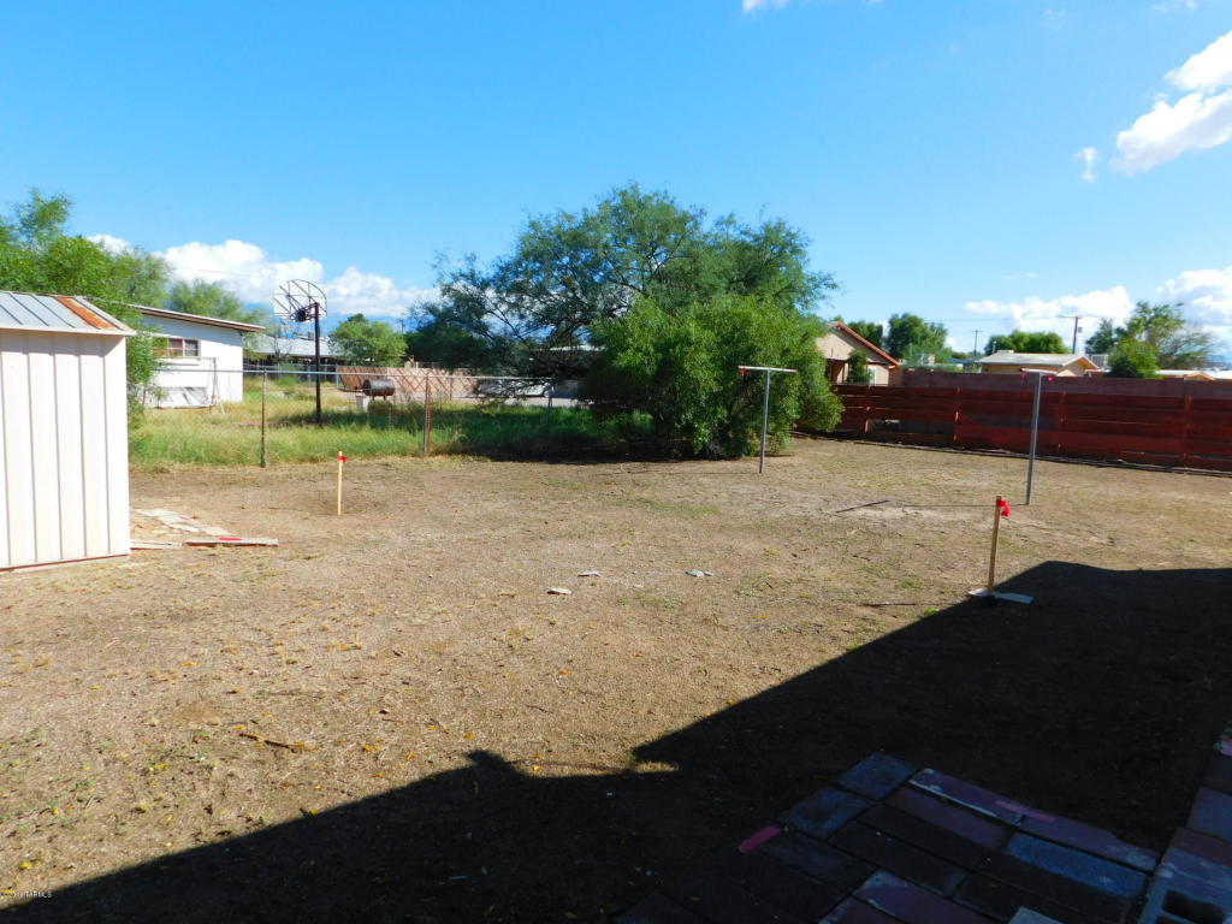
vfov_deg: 58.9
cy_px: 462
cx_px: 616
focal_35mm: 23
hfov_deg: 73.9
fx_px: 819
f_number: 6
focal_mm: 4
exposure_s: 1/400
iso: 125
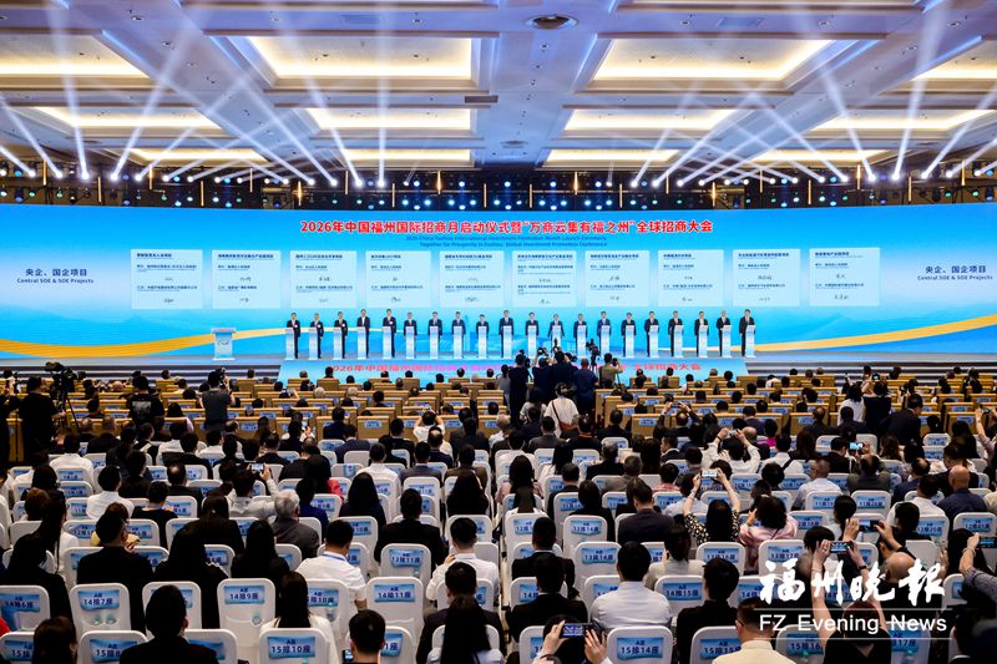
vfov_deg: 38.9
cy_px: 332
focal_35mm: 34
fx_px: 941
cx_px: 498
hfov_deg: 55.8
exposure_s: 1/160
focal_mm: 34
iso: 1000
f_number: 5.6
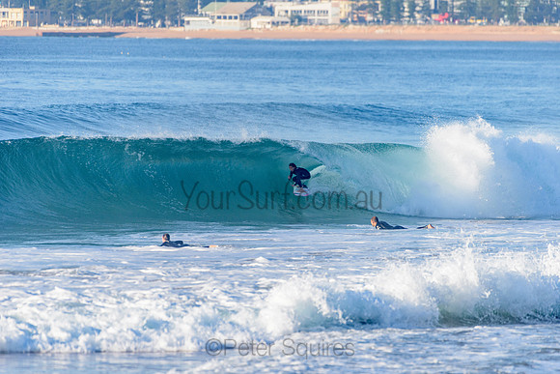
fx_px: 7779
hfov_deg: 4.1
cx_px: 280
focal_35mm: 500
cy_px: 187
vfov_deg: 2.8
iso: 280
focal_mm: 500
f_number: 5.6
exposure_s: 1/2000
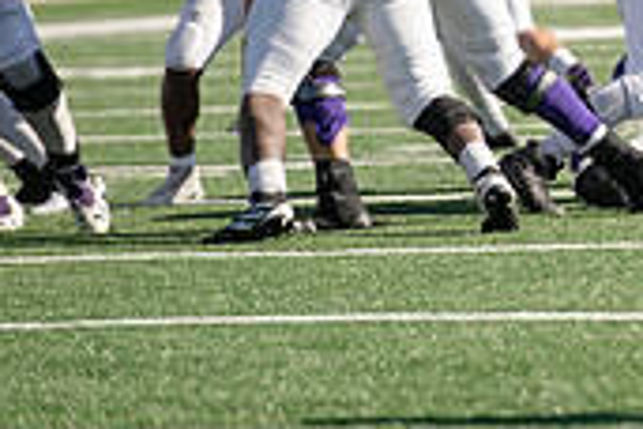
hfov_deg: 3.0
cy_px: -40
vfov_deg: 2.0
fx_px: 12091
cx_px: 745
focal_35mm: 677
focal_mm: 200
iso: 250
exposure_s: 1/2000
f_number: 3.5
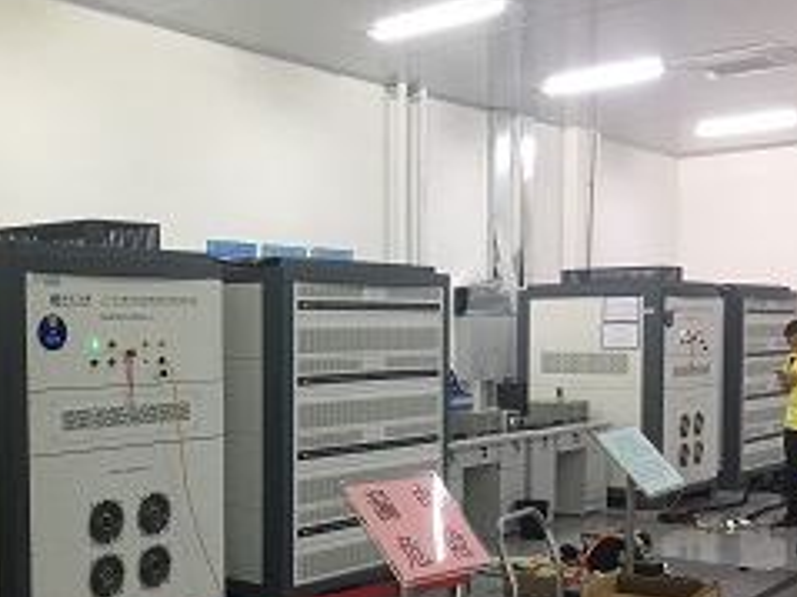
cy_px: 397
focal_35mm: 49
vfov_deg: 29.5
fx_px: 1128
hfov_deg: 37.8
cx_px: 185
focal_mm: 4.15
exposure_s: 1/17
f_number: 2.2
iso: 64
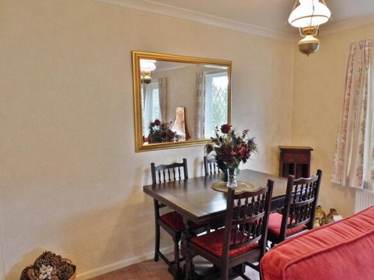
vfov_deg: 56.8
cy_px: 140
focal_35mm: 24
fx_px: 259
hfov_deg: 71.6
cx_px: 187
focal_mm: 4.3
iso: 800
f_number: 3.3
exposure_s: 1/100
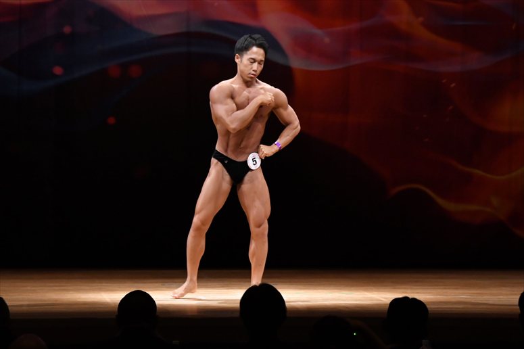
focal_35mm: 225
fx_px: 3273
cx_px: 262
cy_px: 174
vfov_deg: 6.1
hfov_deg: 9.2
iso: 4000
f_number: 5.6
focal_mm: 150
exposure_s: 1/400
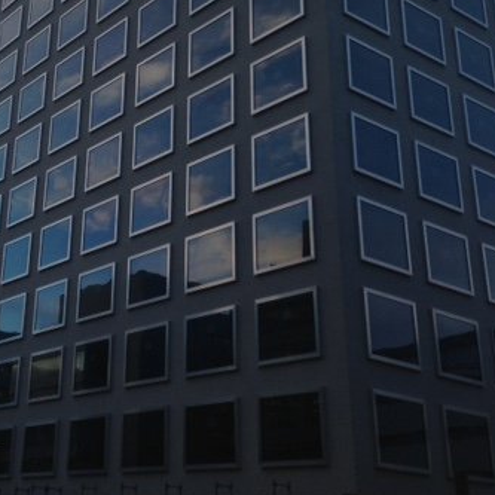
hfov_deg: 29.7
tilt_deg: +23.9
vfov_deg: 30.2
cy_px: 143
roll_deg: -4.6
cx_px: 88
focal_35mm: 56
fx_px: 906
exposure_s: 1/261
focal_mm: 4.12
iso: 50
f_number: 2.4
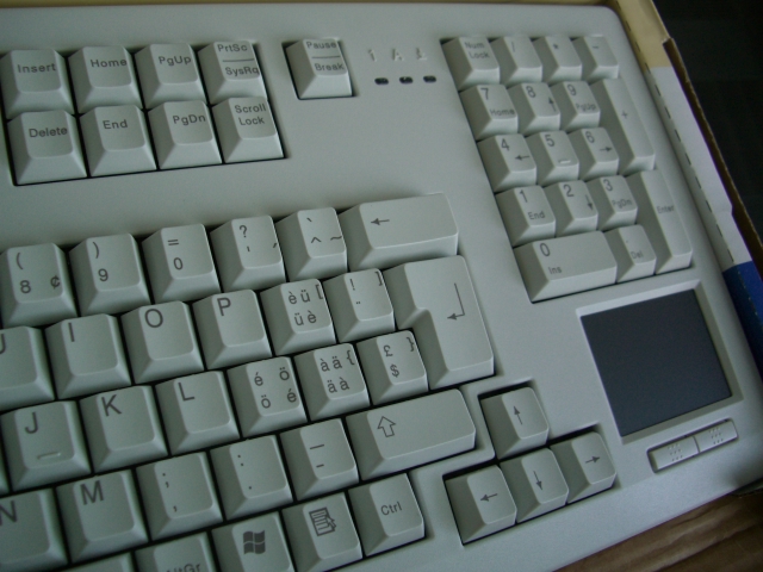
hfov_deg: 49.0
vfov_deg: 37.7
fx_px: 838
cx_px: 382
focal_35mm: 38
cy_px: 286
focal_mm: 7.9
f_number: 2.8
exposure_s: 1/80
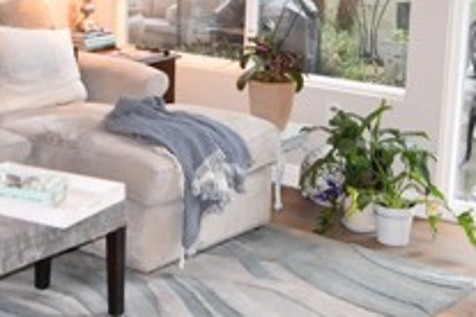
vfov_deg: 19.3
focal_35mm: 70
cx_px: 53
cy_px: 47
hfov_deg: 28.0
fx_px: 919
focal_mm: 15
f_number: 4.5
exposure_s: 1/80
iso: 800
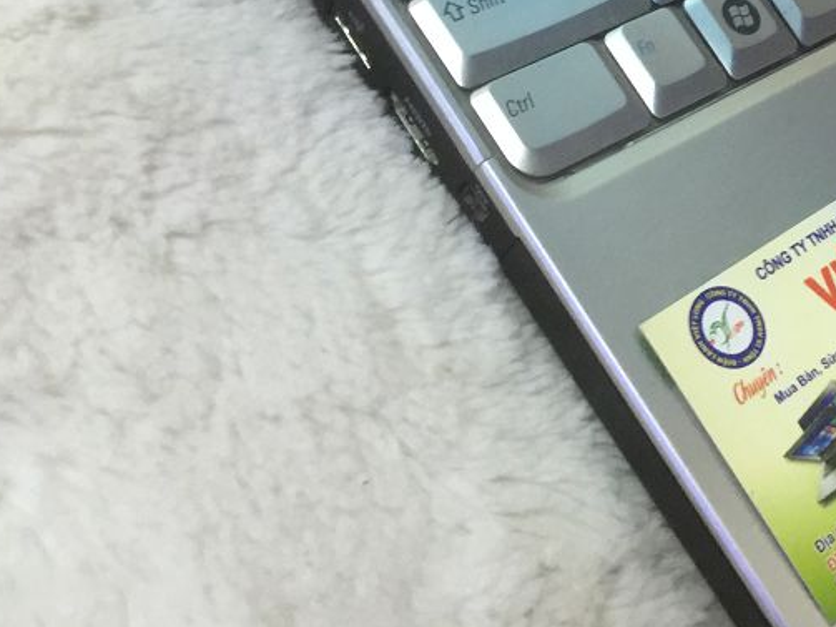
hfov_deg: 30.5
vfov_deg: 23.9
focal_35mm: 59
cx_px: 828
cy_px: 20
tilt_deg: -42.6
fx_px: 1425
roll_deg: -42.0
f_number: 2.2
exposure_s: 1/17
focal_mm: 4.15
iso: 125
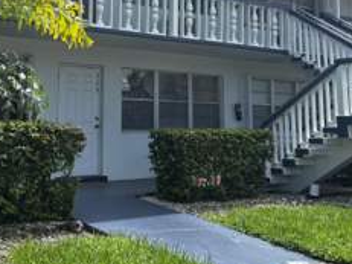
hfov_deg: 35.3
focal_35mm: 54
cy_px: 48
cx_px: 123
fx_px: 549
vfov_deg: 26.4
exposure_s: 1/2062
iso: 50
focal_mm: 5.96
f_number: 1.6
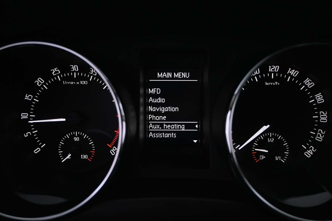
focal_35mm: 32
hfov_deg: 58.3
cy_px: 110
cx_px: 166
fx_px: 297
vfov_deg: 40.8
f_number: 4
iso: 1000
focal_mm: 21.5
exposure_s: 1/15
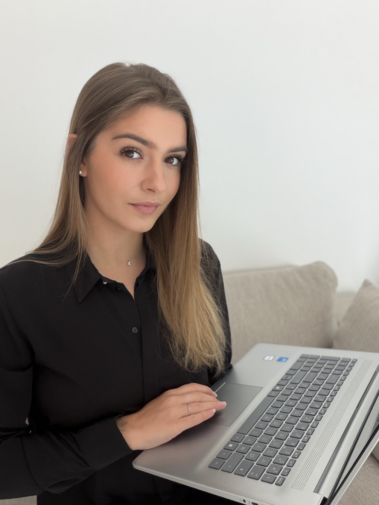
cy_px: 252
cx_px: 190
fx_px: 438
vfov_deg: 60.0
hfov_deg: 46.8
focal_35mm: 30
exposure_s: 1/60
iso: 80
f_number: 1.9
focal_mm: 2.71
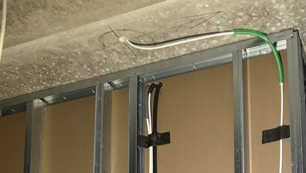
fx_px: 487
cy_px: 273
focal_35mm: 60
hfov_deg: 34.7
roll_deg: +0.5
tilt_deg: +8.8
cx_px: 195
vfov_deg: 17.6
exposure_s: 1/51
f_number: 1.5
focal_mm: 5.7
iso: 400
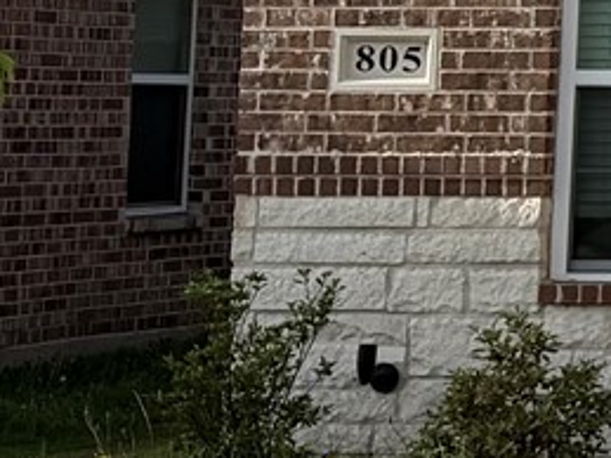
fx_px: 3352
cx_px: 1845
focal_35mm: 190
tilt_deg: +5.0
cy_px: -243
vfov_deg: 7.7
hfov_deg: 8.6
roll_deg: +0.4
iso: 80
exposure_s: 1/3759
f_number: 1.78
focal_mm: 6.76
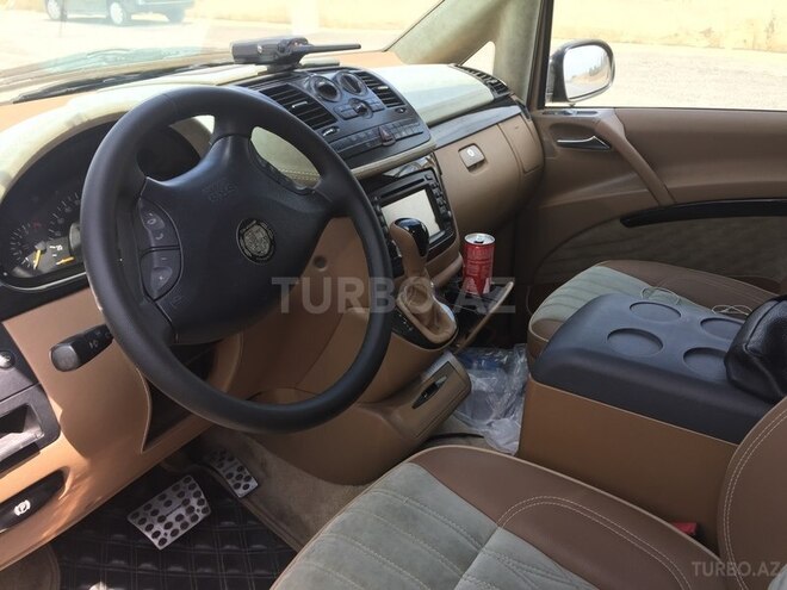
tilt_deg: -21.2
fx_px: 659
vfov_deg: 48.2
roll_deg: -2.4
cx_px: 394
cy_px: 295
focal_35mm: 29
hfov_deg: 61.7
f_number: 2.2
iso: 32
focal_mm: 4.15
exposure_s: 1/258
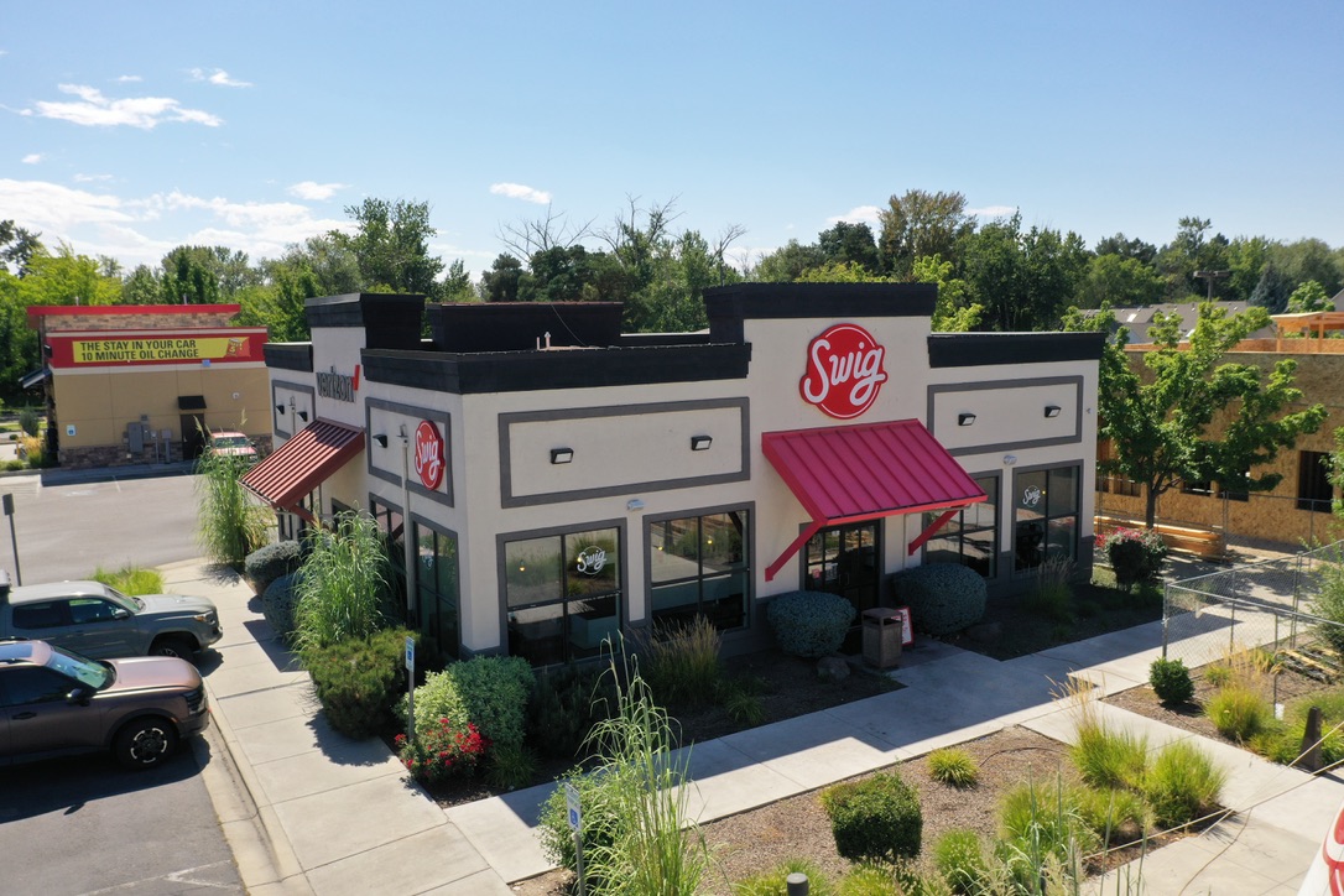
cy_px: 448
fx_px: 1045
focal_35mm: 28
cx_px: 672
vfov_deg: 46.4
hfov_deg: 65.5
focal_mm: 10.26
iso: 100
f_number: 5
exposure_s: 1/640
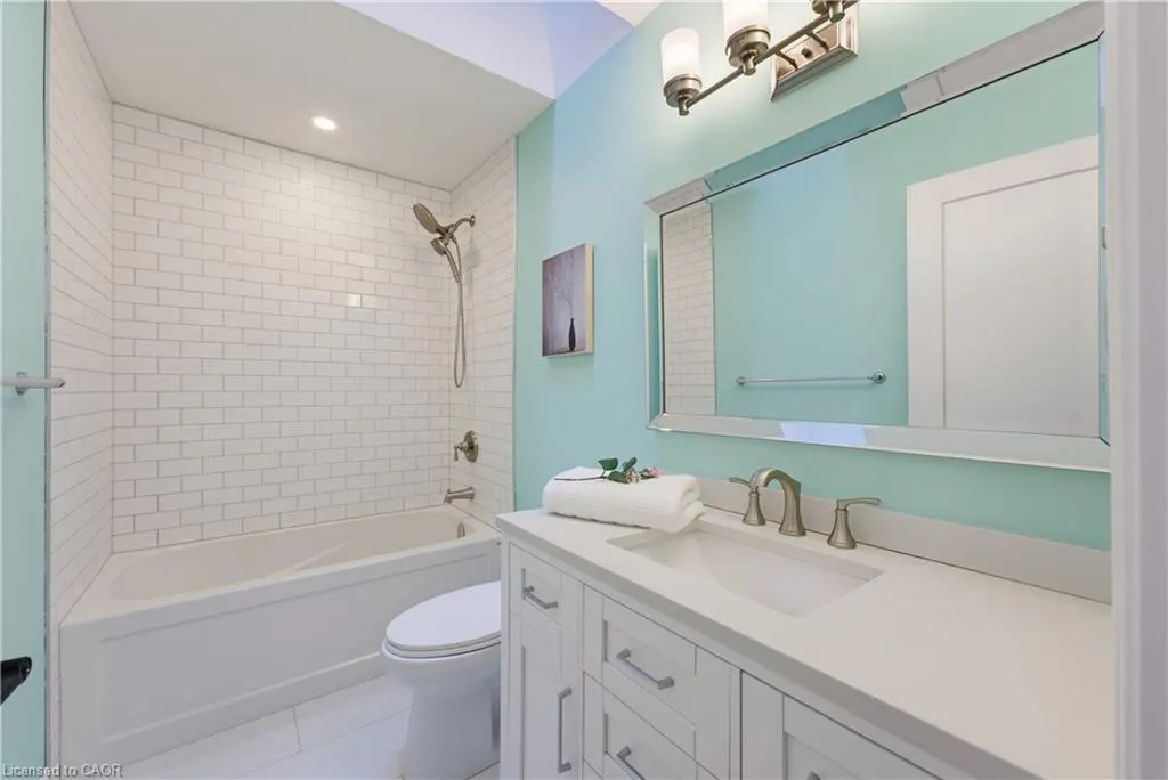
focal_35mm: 14
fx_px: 454
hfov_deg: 104.2
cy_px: 390
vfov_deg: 81.3
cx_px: 584
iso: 800
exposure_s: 1/13
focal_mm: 14
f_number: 9
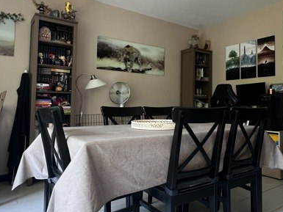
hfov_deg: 64.7
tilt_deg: +4.8
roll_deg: +0.7
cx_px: 170
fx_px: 221
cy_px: 93
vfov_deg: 51.3
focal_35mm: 27
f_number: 1.8
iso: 250
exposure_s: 1/99
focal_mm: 1.57
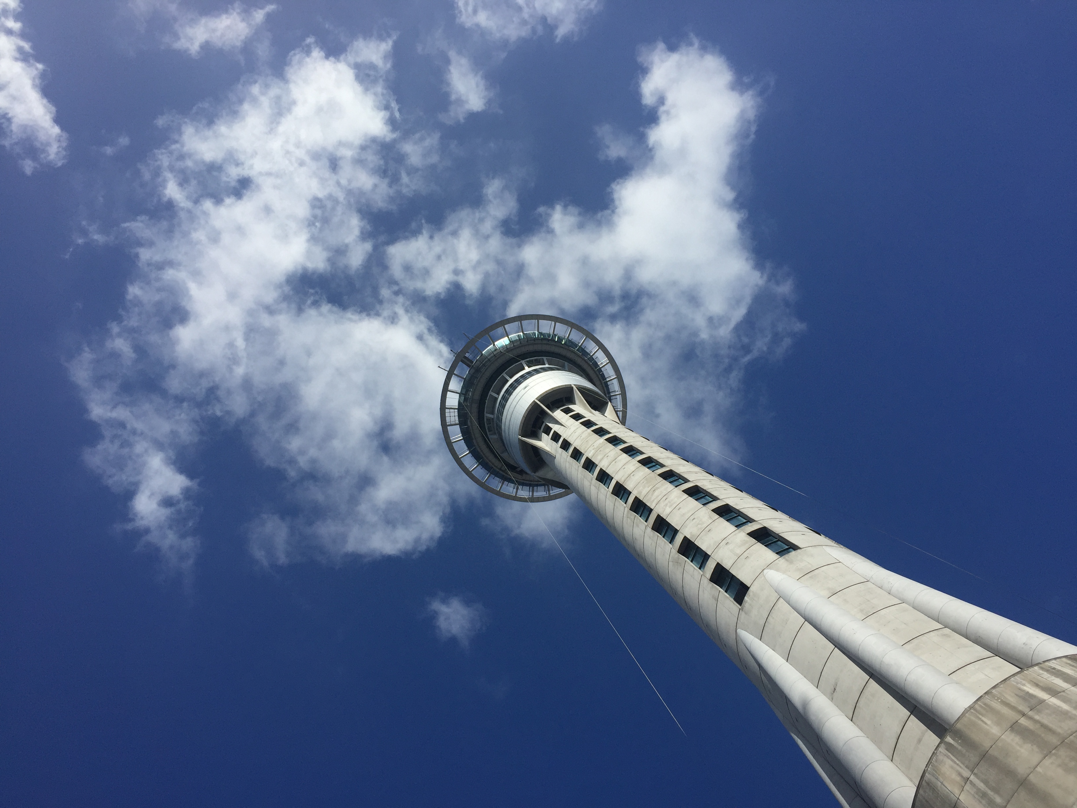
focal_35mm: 29
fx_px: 902
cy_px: 404
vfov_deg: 48.2
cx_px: 538
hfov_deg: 61.7
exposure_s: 1/4950
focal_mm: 4.15
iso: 32
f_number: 2.2
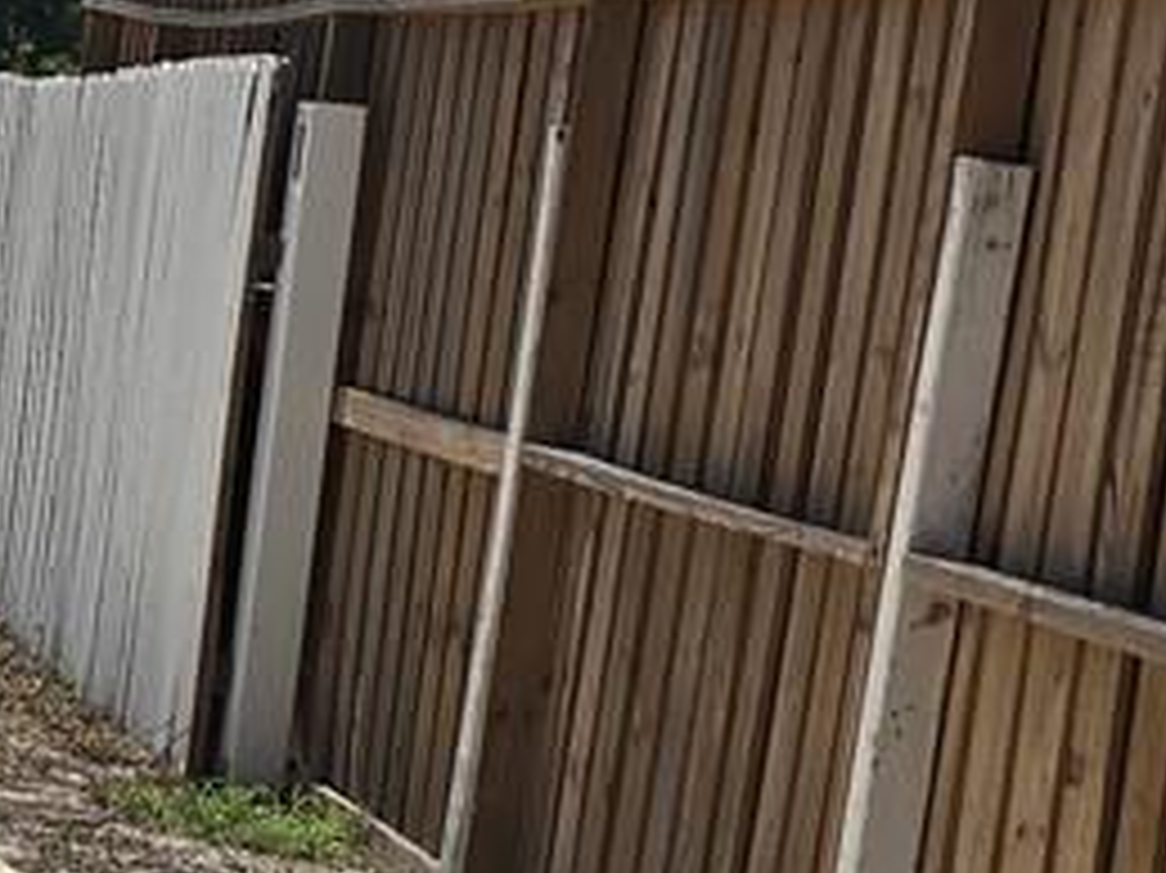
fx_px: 4781
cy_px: 135
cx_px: -1720
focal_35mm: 142
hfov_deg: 11.3
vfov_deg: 10.4
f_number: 1.7
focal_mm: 6.3
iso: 12
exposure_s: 1/1650
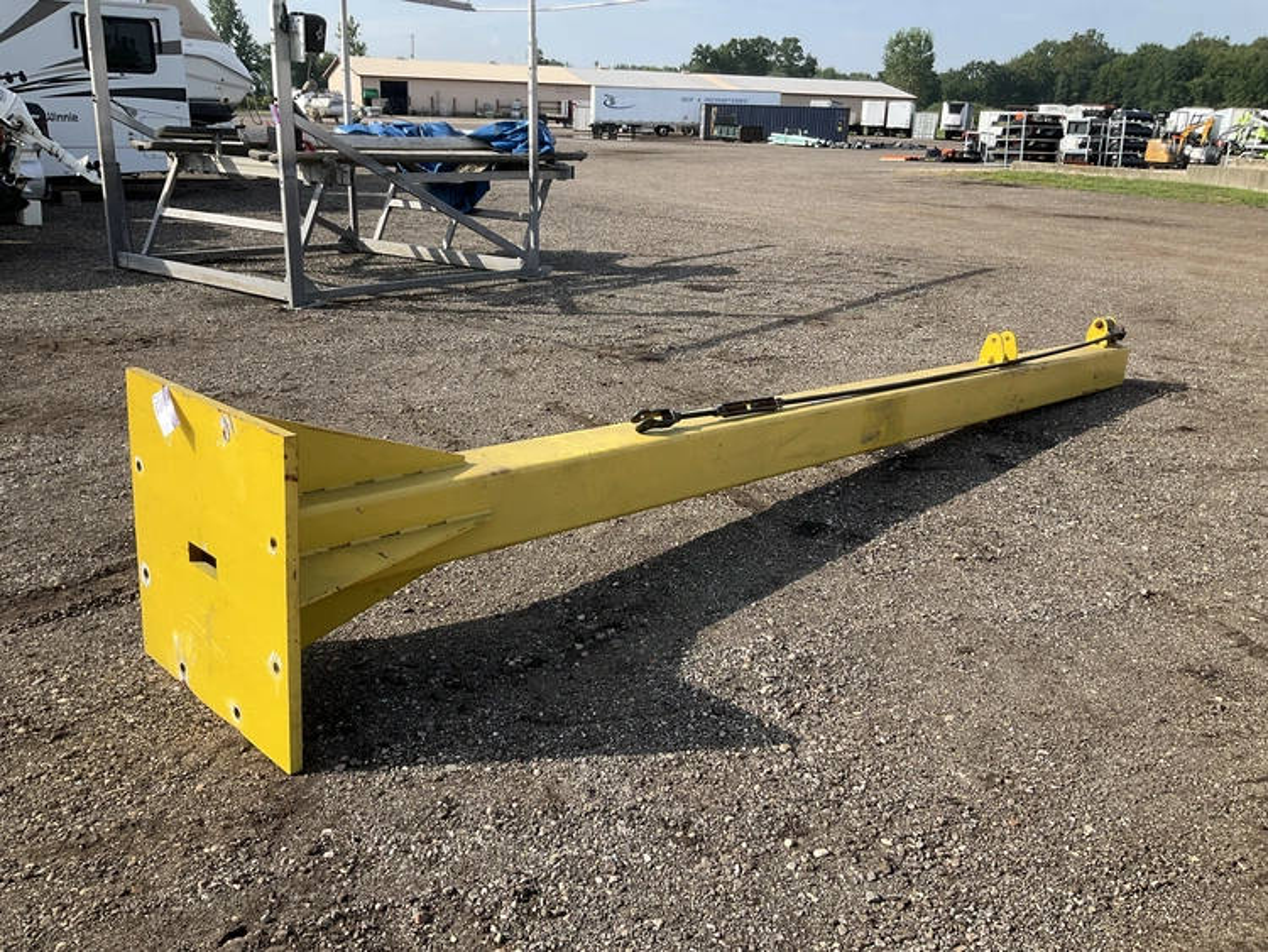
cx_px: 634
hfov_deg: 61.6
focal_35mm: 29
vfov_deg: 48.3
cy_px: 476
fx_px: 1063
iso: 25
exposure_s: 1/997
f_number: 1.8
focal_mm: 3
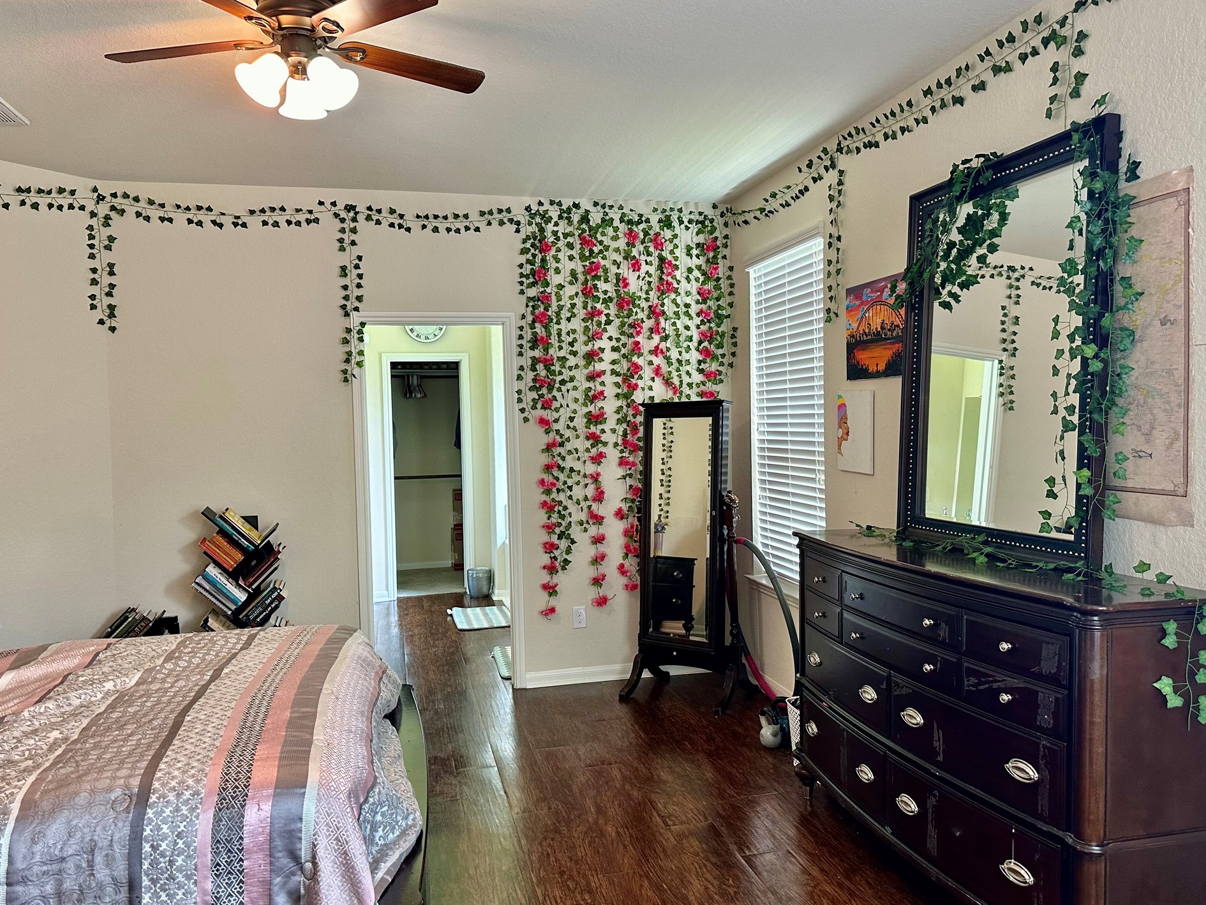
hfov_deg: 67.3
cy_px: 457
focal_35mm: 26
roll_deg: +0.8
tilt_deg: -1.9
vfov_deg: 53.1
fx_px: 906
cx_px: 612
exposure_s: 1/60
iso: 200
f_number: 1.78
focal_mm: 6.86
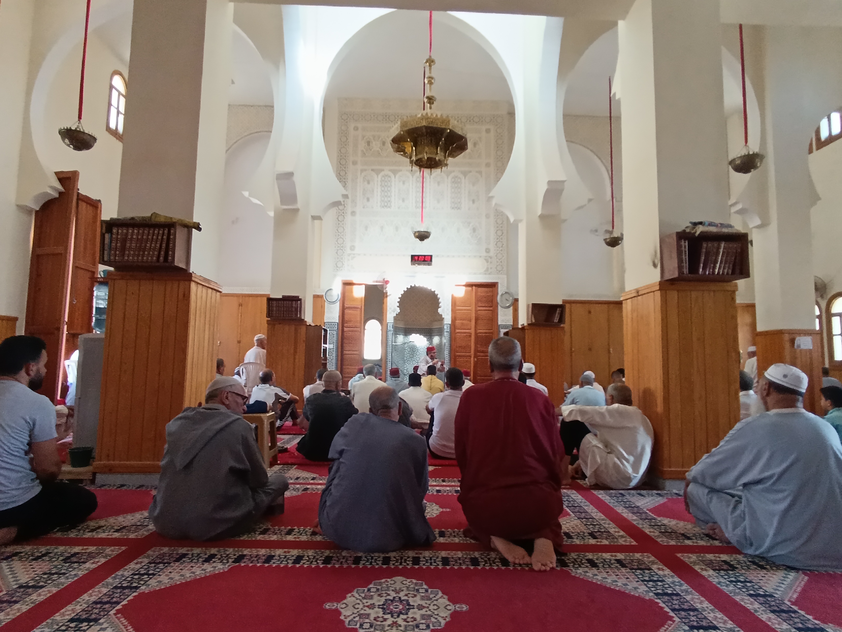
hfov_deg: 91.0
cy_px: 316
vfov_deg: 74.7
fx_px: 414
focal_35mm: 17
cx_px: 421
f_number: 2.2
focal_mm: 1.65
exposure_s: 1/50
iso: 200
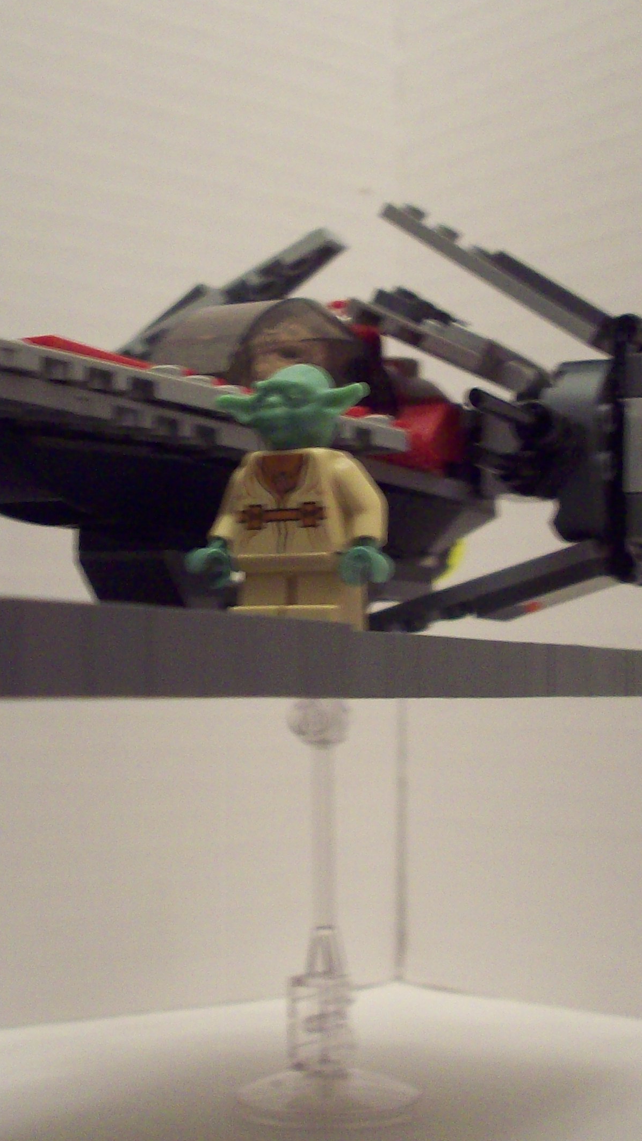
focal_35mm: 58
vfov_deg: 35.9
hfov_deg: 20.7
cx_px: 250
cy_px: 471
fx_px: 1755
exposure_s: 1/14.1
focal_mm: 6.2
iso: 160
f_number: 2.8
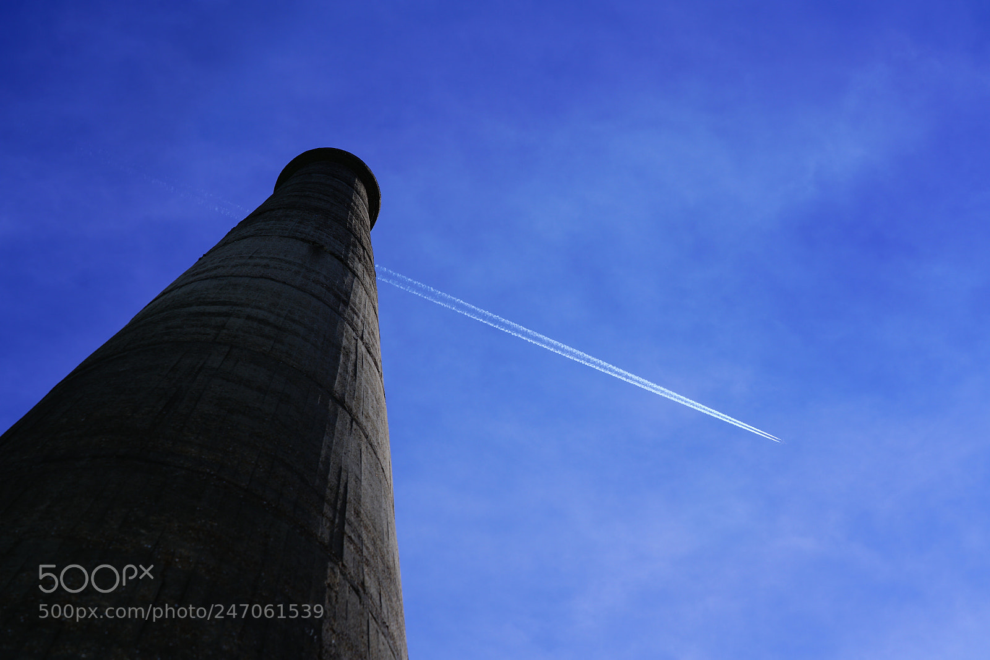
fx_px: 1513
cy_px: 330
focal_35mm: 55
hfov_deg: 36.2
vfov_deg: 24.6
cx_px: 495
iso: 50
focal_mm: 55
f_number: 9
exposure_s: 1/200
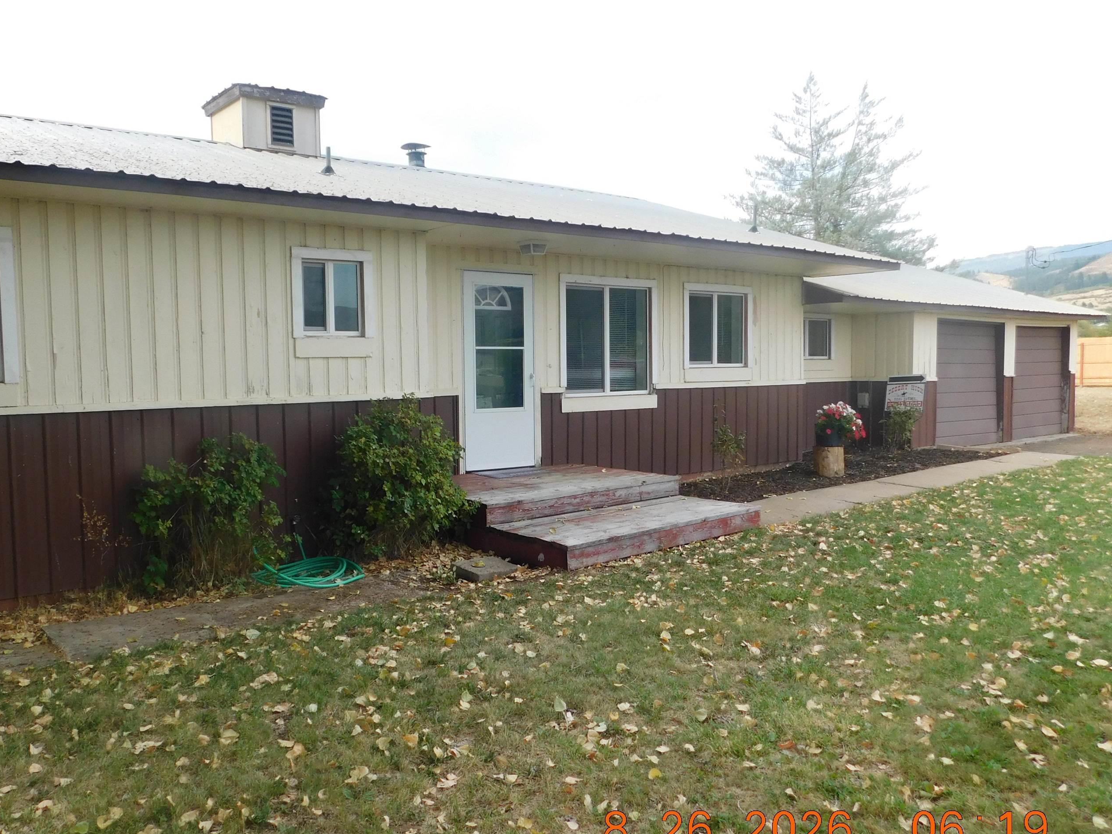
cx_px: 457
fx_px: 900
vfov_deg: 49.8
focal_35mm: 28
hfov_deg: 63.0
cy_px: 427
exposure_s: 1/400
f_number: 3
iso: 125
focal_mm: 4
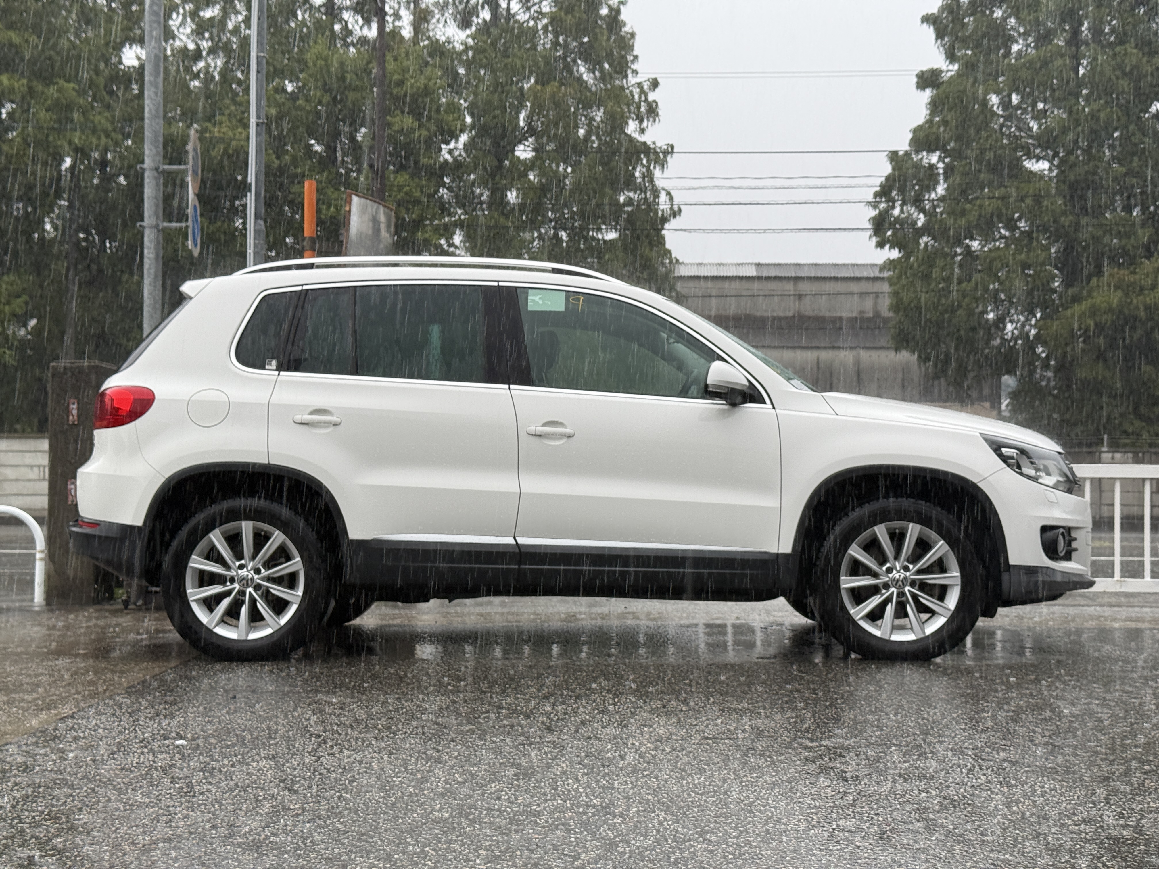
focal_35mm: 48
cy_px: 434
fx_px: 1607
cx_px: 580
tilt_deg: +1.4
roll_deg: -0.8
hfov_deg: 39.7
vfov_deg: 30.3
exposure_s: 1/261
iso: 64
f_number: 1.78
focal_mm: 6.76
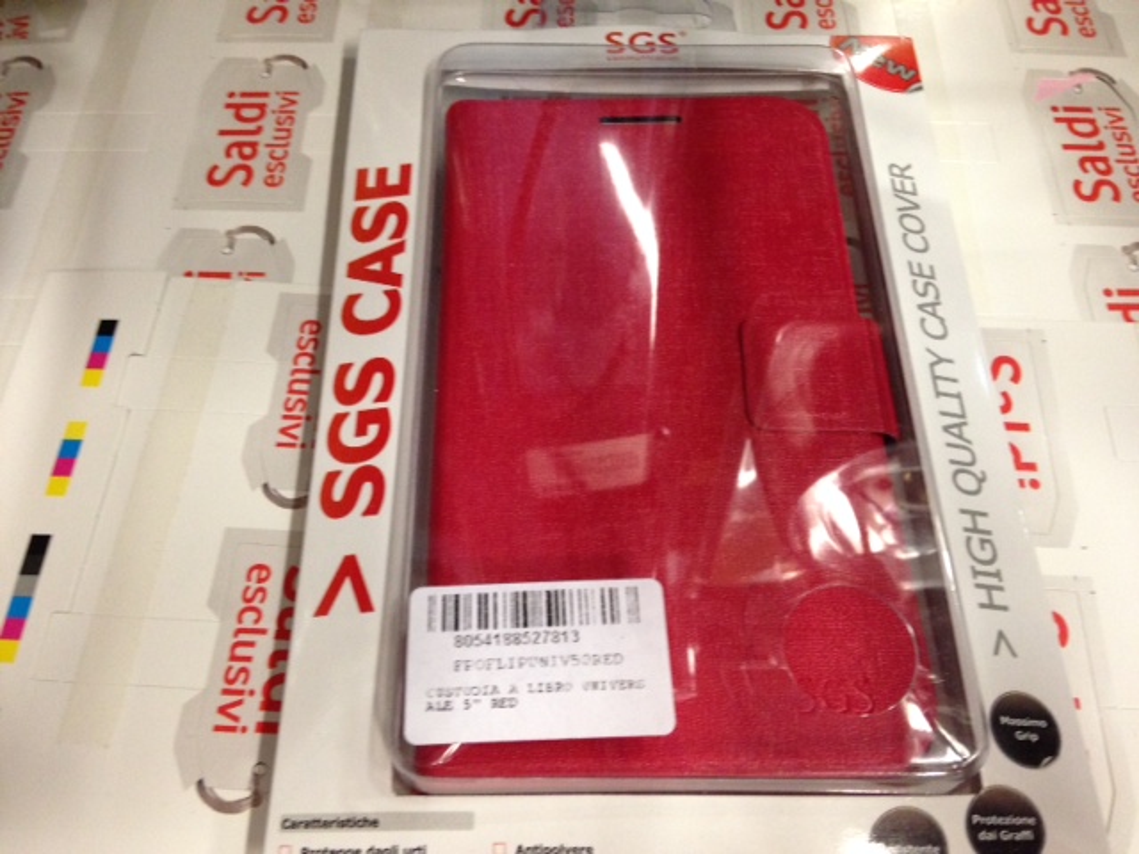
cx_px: 570
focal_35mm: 33
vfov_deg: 42.9
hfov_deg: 55.4
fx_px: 1086
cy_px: 427
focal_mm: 4.12
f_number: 2.4
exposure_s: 1/20
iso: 250
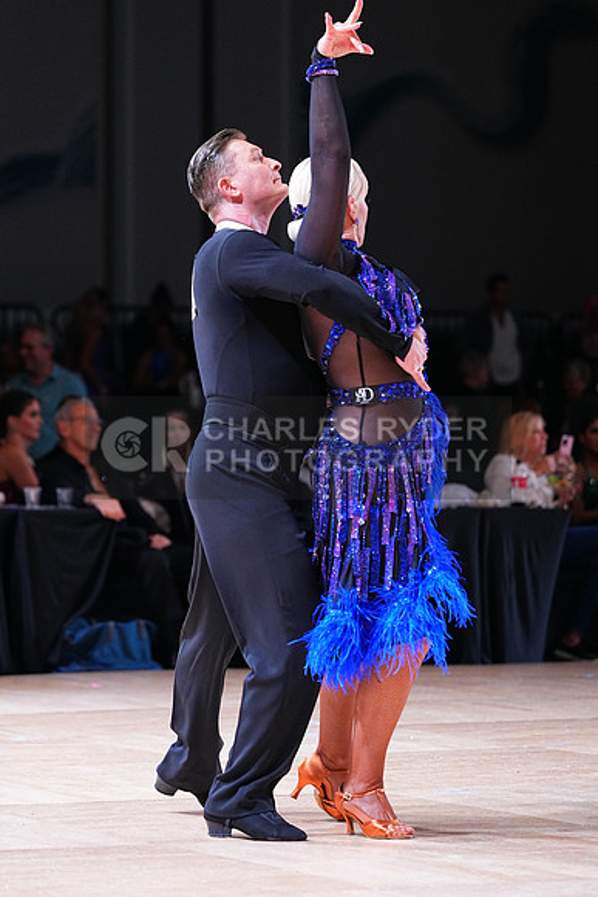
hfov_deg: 8.8
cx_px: 299
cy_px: 448
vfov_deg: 13.2
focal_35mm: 156
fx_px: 3884
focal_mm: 156
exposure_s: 1/400
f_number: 4
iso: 3200
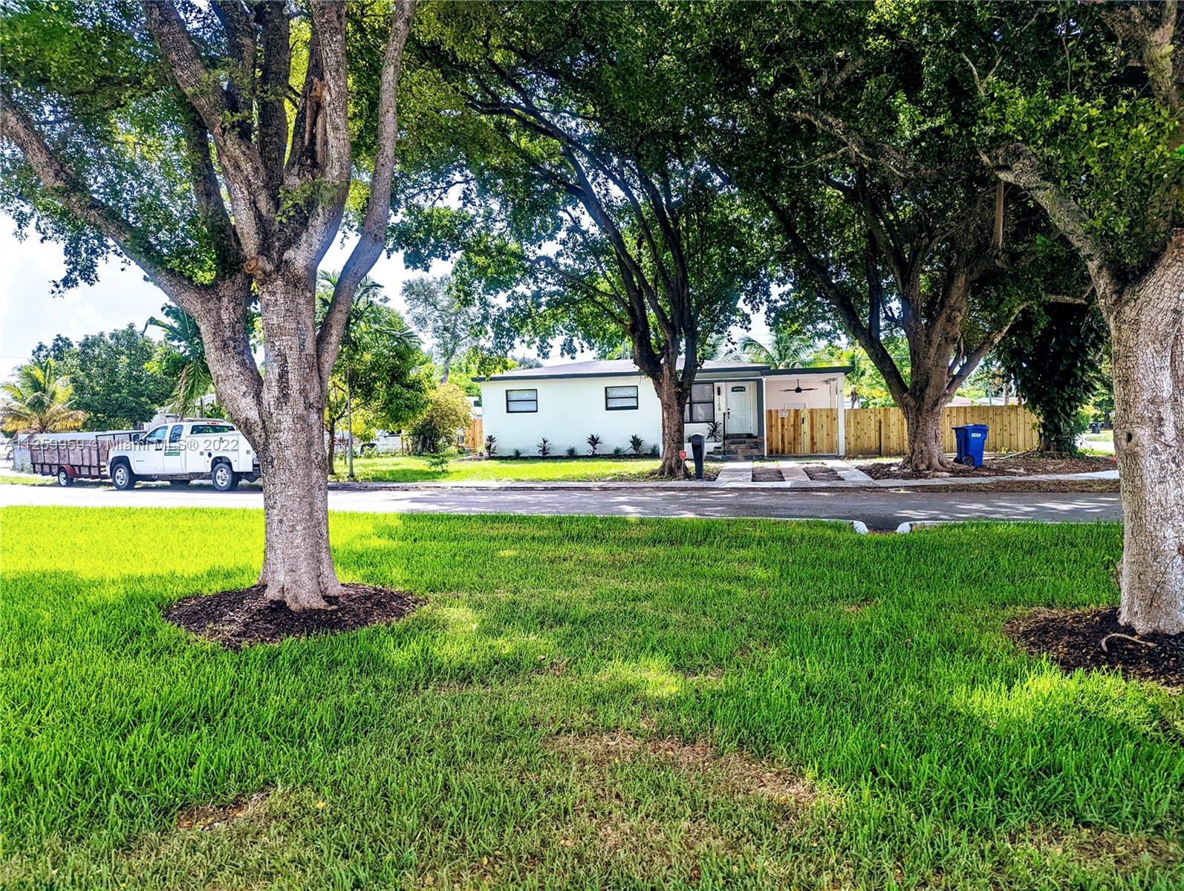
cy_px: 446
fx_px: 822
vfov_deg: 56.9
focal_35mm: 24
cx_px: 592
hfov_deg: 71.5
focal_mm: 6.81
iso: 43
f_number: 1.85
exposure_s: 1/2262
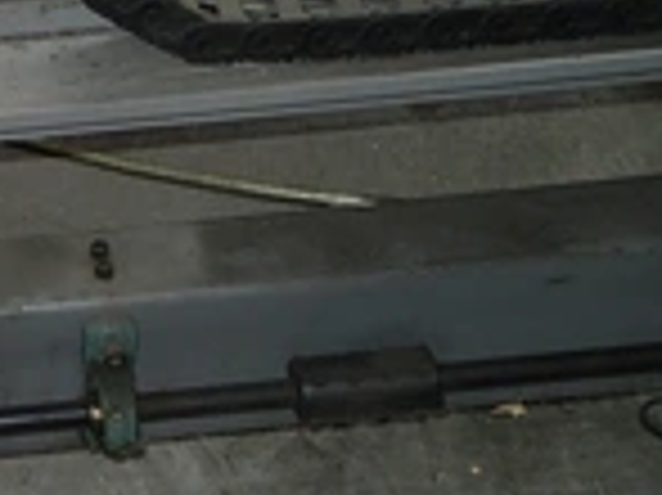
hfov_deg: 17.2
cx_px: -158
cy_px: 324
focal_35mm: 109
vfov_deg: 13.5
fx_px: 2083
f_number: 2.8
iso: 200
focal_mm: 7.34
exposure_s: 1/40
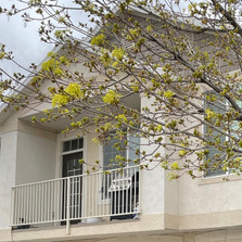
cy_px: 235
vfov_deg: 25.0
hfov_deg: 25.5
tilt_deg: +7.0
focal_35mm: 66
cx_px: 205
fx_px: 522
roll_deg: -0.1
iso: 32
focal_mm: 4.2
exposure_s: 1/2564
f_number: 1.6
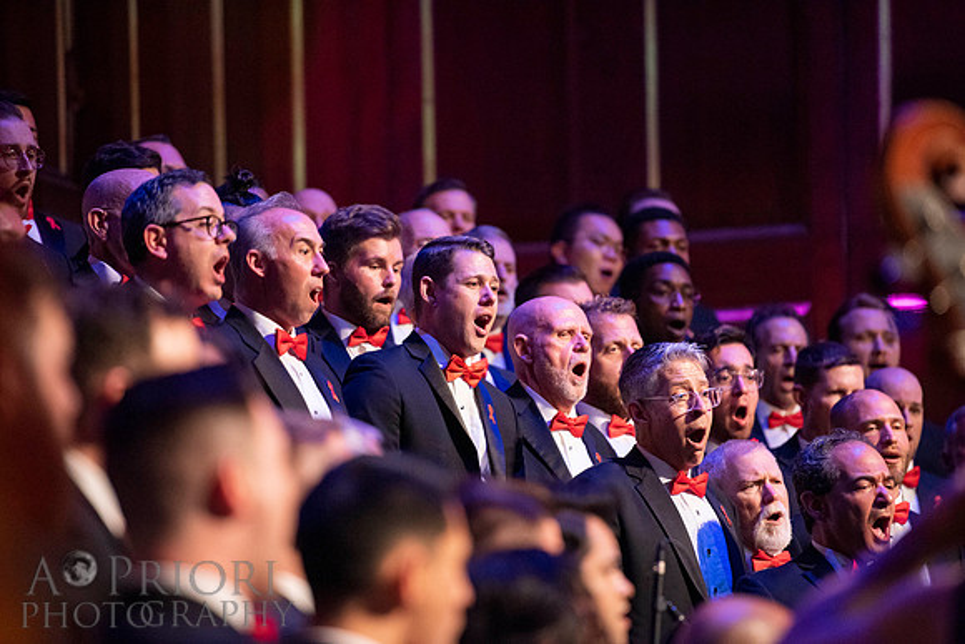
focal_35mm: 200
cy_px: 322
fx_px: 5362
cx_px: 482
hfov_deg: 10.3
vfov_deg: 6.9
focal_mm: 200
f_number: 2.8
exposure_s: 1/320
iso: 4000
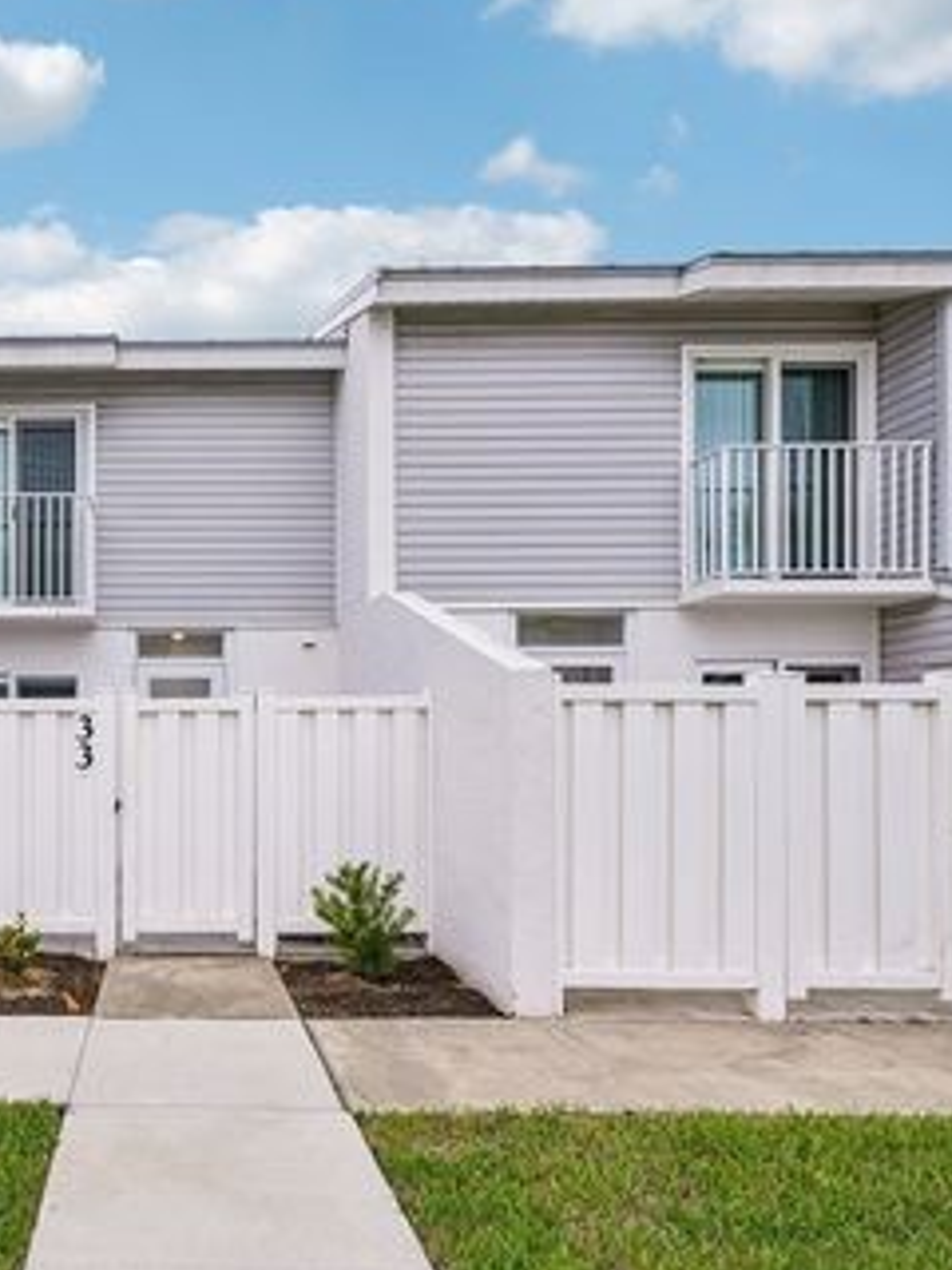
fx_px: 770
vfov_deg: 79.0
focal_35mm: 21
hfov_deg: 57.1
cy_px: 617
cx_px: 147
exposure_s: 1/200
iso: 50
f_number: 8
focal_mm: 14
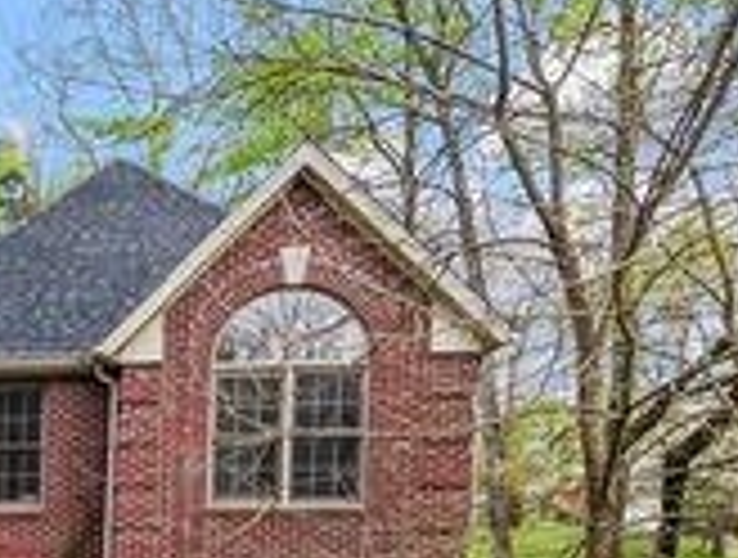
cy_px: 630
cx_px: -140
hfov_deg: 24.2
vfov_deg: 19.3
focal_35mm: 73
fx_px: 1561
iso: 200
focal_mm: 8.67
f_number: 1.8
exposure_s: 1/730
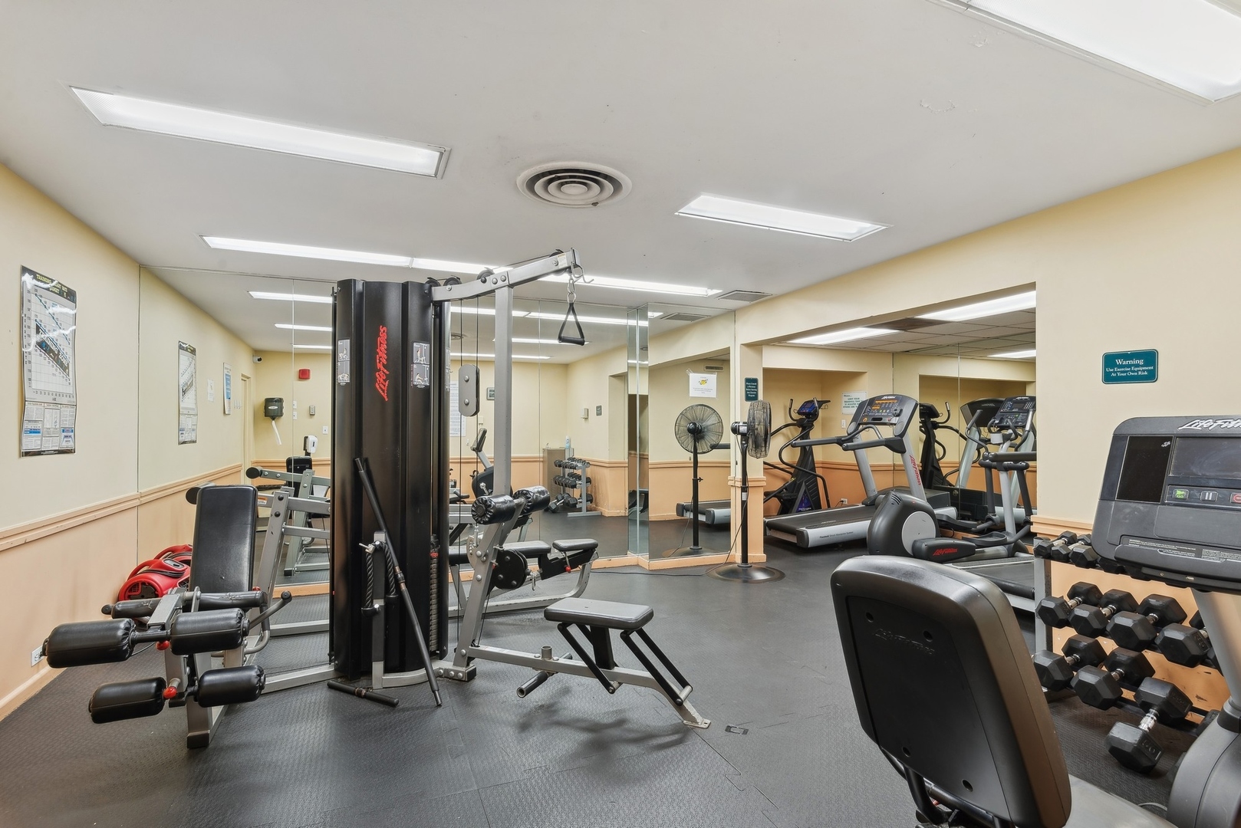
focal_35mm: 17
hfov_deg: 93.3
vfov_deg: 70.5
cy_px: 414
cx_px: 620
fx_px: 586
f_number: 8
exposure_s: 1/2
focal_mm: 17
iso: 200
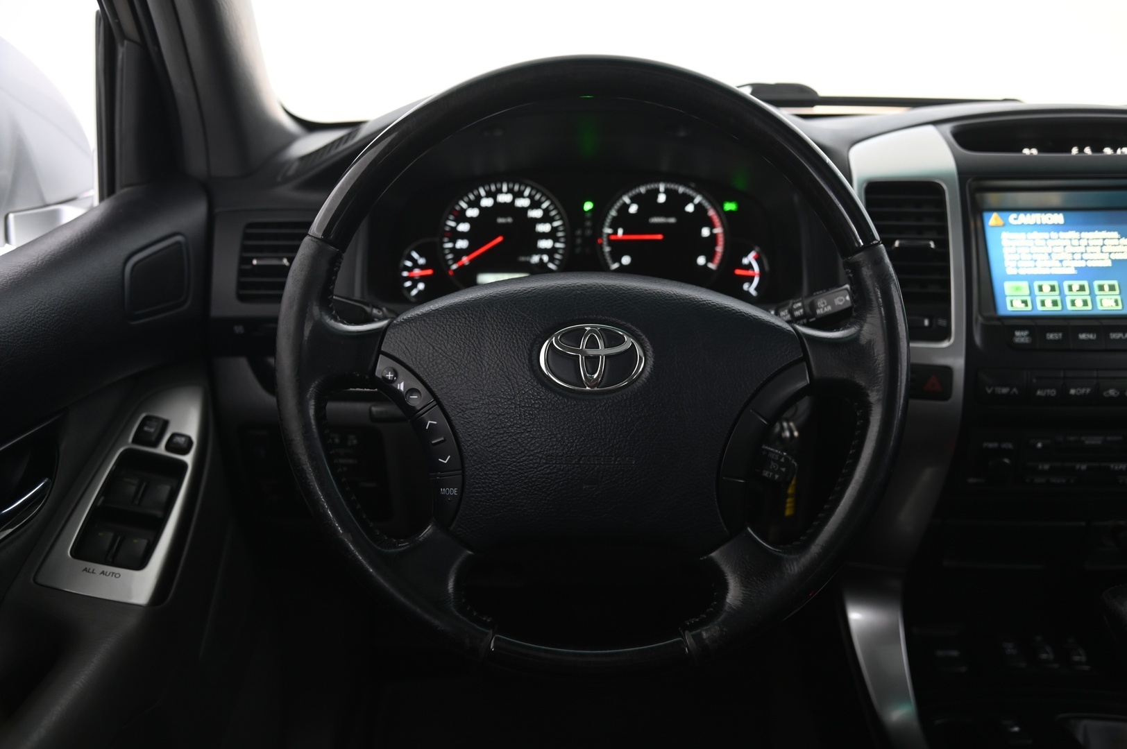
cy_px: 374
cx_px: 564
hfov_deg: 58.8
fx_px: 1001
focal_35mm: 32
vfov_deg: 41.1
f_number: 4
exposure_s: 1/10
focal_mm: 32
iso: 1000
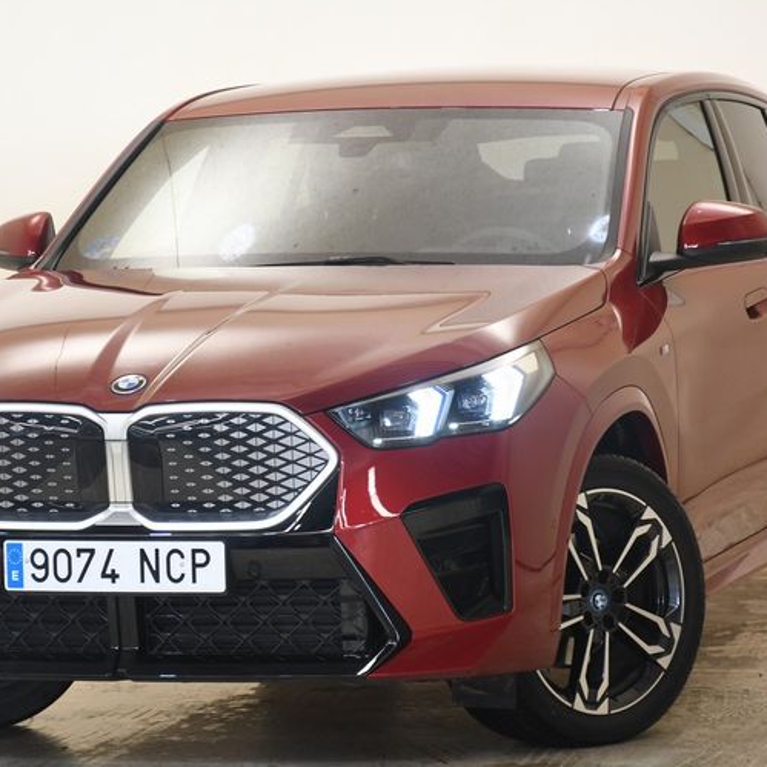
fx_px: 4613
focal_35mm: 184
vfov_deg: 9.5
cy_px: 390
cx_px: 366
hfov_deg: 9.5
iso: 640
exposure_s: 1/20
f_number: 5.3
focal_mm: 90
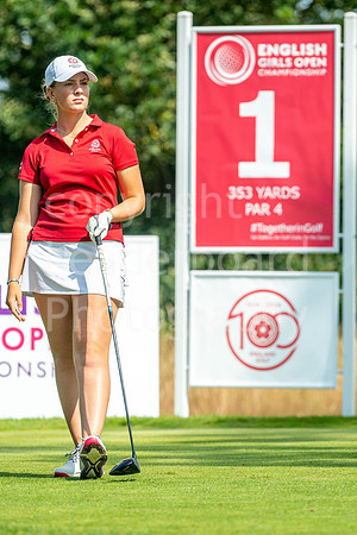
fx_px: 6693
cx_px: 178
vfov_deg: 4.6
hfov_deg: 3.1
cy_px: 268
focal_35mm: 450
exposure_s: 1/2000
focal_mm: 300
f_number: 5
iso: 320
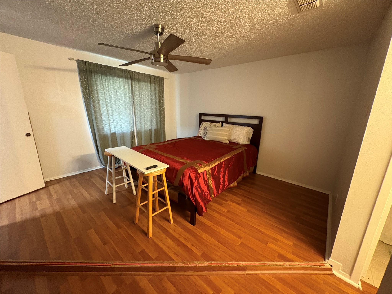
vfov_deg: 85.7
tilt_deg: -13.5
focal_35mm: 14
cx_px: 196
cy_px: 147
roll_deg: -1.1
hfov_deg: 102.1
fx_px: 159
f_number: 2.2
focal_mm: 2.22
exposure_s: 1/40
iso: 800
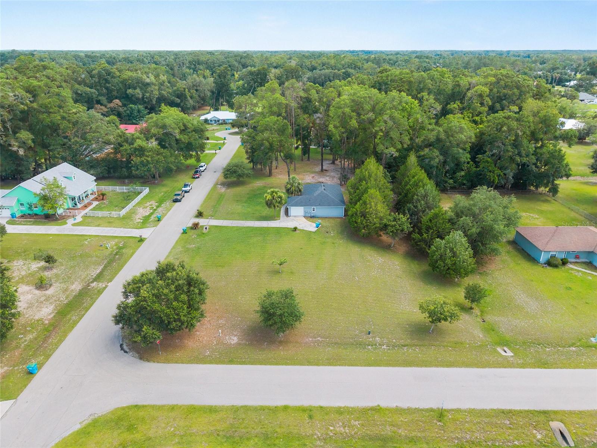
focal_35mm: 24
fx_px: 414
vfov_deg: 56.8
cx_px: 298
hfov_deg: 71.6
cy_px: 224
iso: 100
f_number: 1.8
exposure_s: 1/1000
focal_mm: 8.67
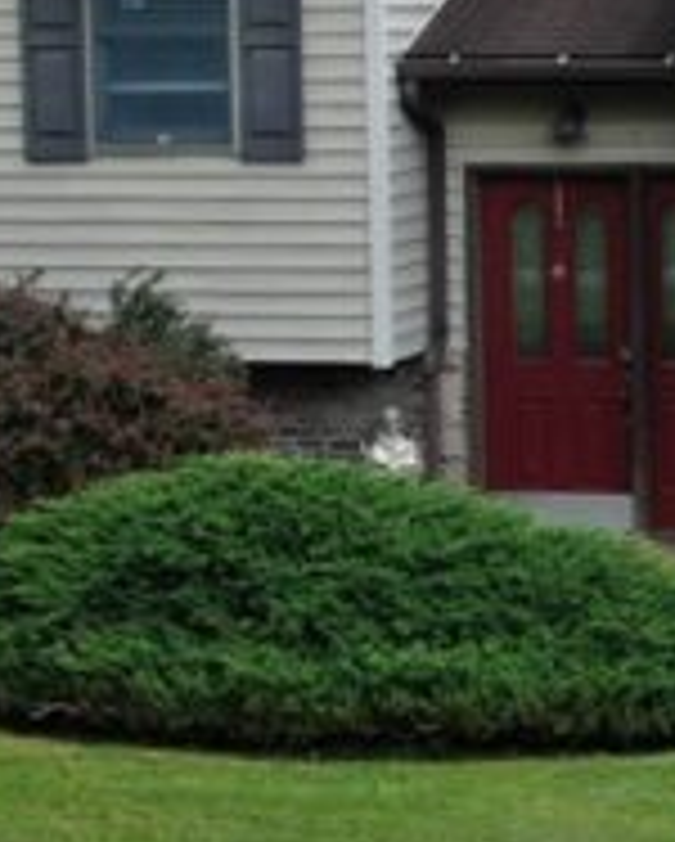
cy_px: 365
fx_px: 3740
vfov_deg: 12.8
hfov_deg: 10.1
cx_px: 878
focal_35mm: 150
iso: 100
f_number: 3.3
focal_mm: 6.21
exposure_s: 1/240
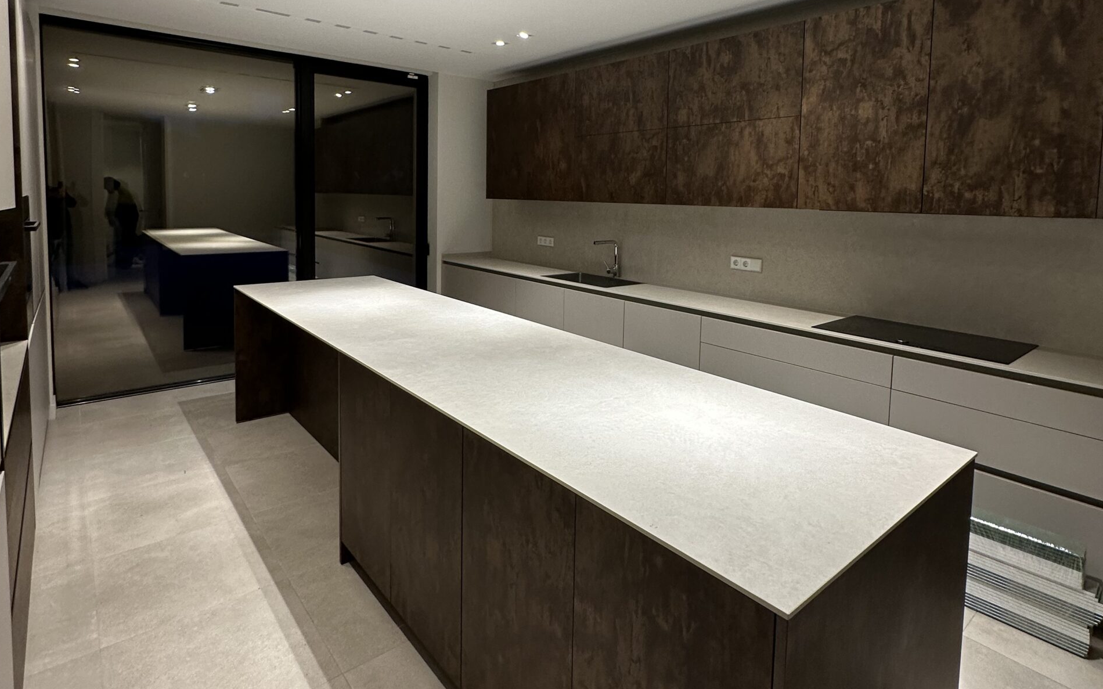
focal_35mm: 20
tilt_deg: -3.5
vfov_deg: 58.4
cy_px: 235
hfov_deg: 85.1
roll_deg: -1.2
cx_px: 549
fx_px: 601
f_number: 2.2
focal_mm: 2.22
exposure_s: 1/82
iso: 100
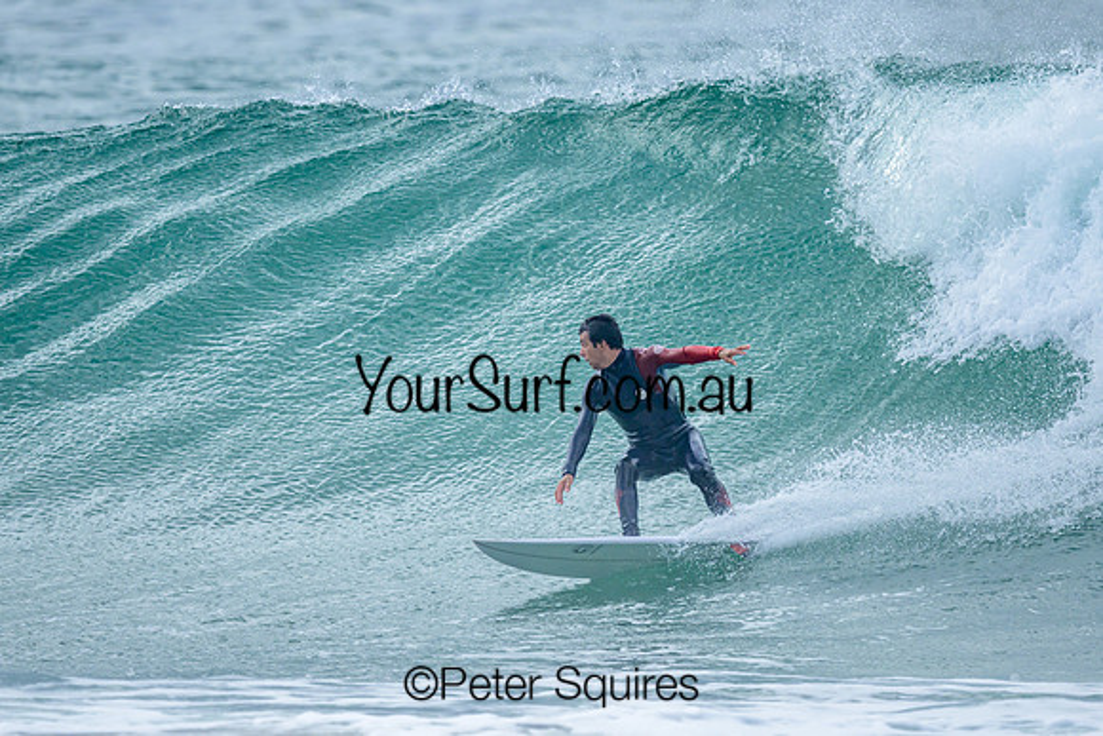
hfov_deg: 1.9
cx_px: 580
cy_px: 346
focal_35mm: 1098
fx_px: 33647
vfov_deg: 1.3
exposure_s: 1/2000
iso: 320
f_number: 6.3
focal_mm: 800
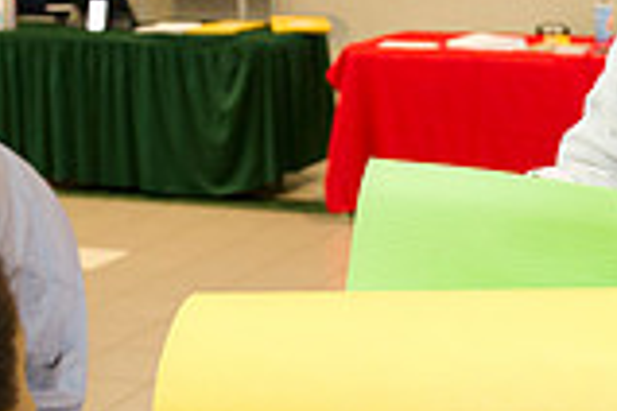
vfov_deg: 15.0
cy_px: 314
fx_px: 1560
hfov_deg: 22.2
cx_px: 458
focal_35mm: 91
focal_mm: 25
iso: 1250
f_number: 2.8
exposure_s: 1/160
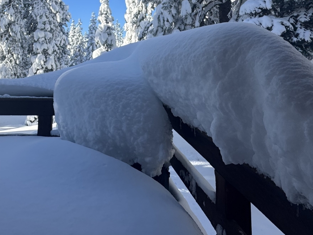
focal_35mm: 32
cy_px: 24
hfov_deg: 55.8
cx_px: 108
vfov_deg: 40.8
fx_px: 289
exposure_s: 1/1198
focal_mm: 2.22
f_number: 2.2
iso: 40
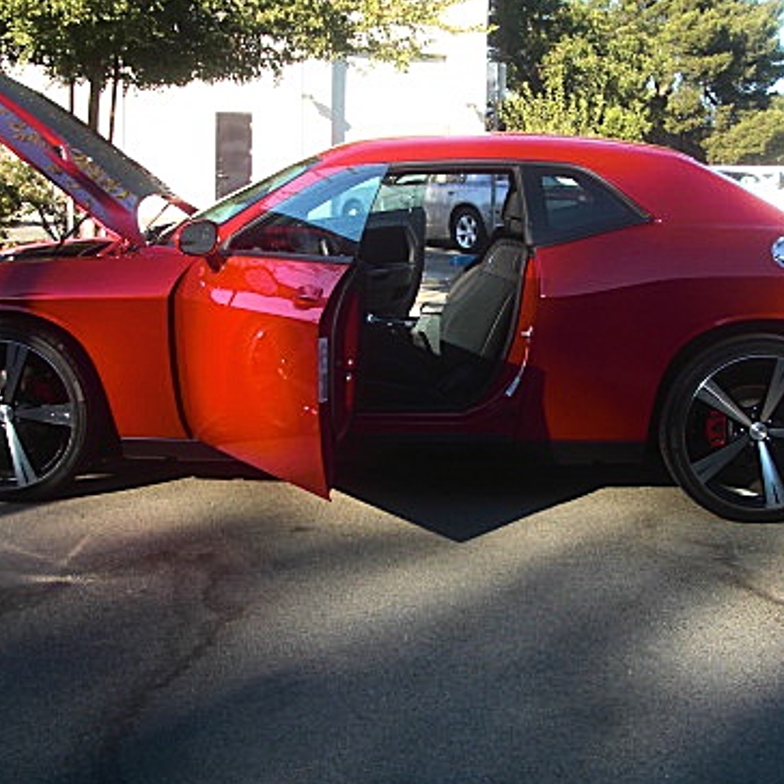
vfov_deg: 30.6
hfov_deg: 30.5
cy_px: 398
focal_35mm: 56
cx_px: 433
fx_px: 1435
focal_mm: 6.3
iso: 50
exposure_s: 1/320
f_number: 2.8
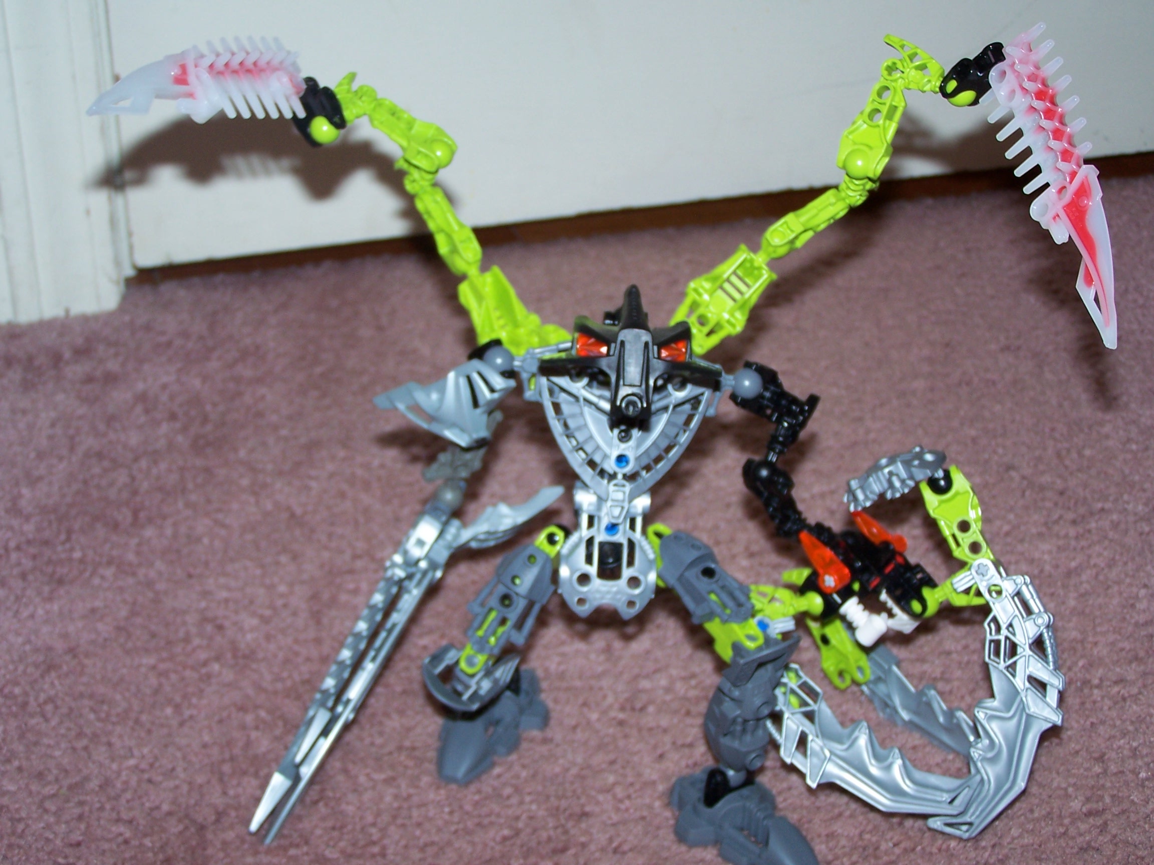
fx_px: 1967
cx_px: 577
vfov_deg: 24.8
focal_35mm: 59
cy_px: 432
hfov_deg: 32.7
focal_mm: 9.8
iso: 80
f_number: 3.1
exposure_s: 1/45
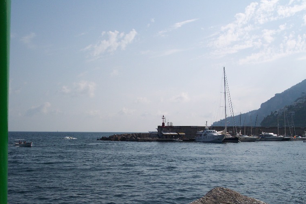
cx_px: 160
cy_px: 120
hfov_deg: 46.4
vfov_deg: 31.8
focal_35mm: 42
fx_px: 357
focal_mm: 8
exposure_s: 1/1000
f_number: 4.8
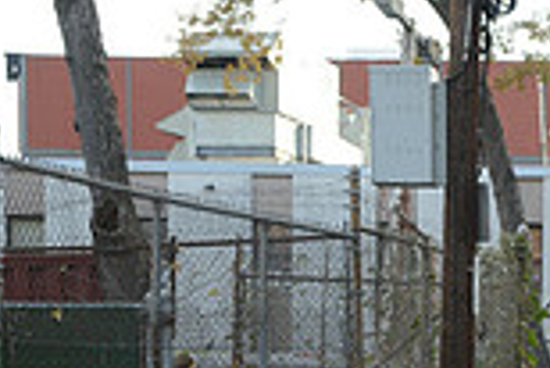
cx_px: 639
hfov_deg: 13.3
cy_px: 538
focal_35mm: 151
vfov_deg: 8.9
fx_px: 2309
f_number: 9
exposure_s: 1/160
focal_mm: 40
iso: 800
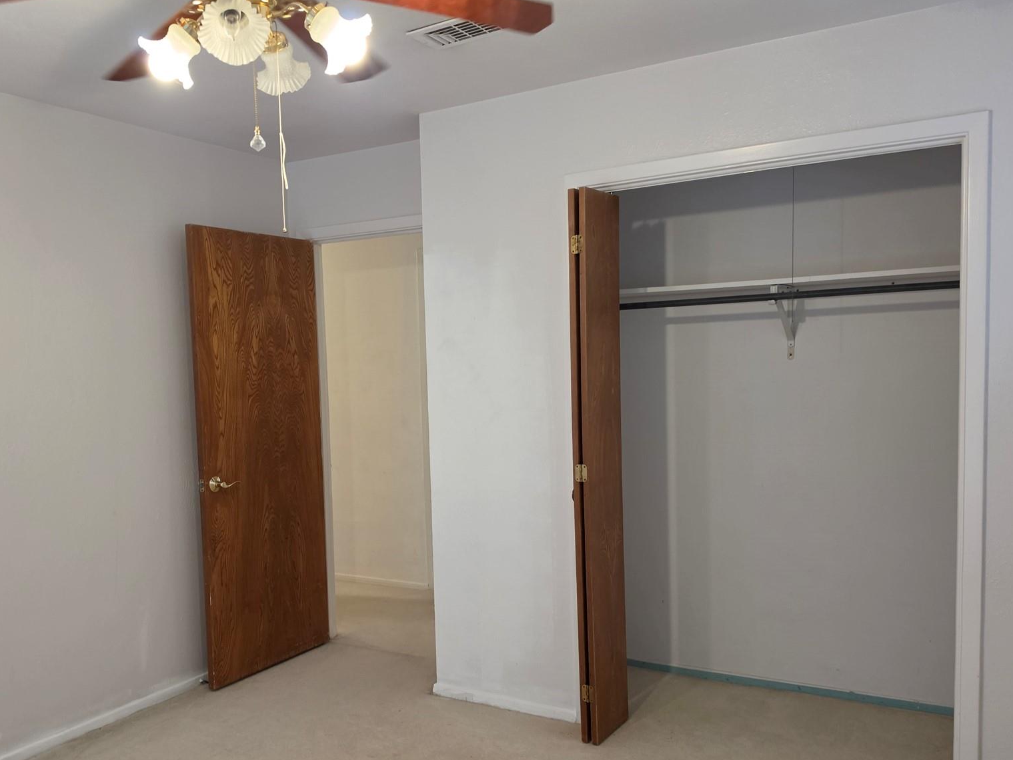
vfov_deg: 45.2
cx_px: 392
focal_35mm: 31
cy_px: 455
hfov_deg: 57.8
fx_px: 907
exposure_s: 1/120
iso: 250
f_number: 1.4
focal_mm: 6.5
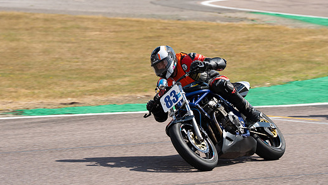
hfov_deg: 7.9
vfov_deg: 4.5
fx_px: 2375
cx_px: 201
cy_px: 72
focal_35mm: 273
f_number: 7.1
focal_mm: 200
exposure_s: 1/500
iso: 125
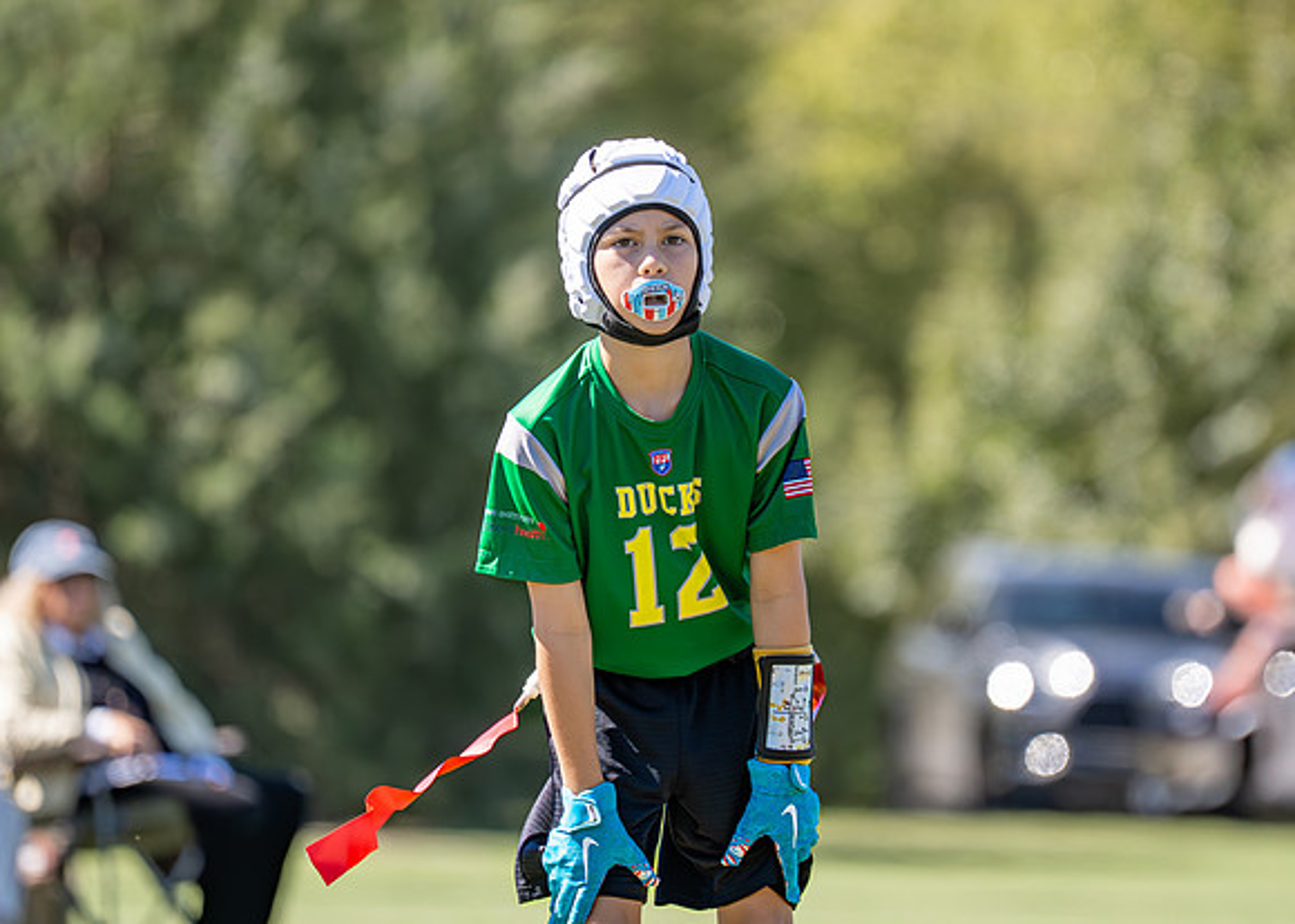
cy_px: 439
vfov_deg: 4.0
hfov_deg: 5.7
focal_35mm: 356
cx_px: 716
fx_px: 13082
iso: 200
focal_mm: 200
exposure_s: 1/2500
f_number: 2.8
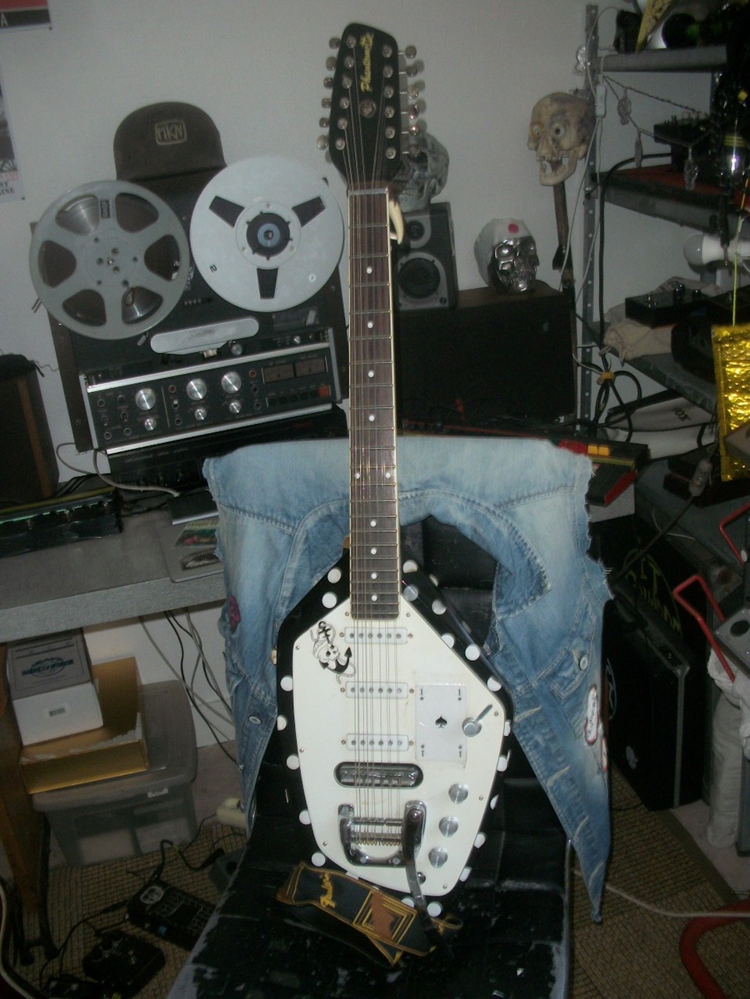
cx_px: 375
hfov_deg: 40.7
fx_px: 1011
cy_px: 500
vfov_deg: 52.6
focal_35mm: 35
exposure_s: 1/30
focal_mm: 6.3
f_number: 3.1
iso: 160
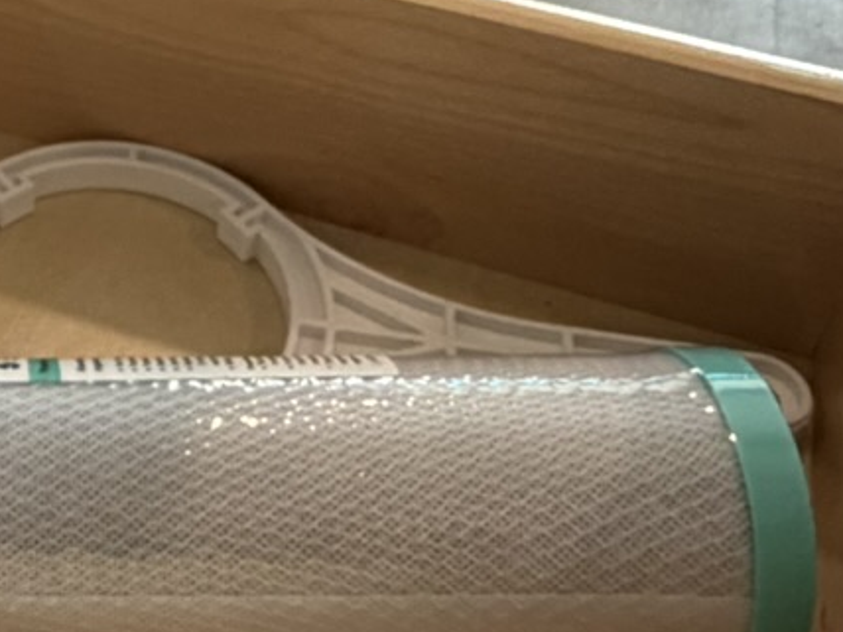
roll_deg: +0.6
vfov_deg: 20.7
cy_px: -93
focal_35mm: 67
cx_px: -12
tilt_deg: -39.7
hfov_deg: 27.2
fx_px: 1632
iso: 200
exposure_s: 1/121
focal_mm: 2.22
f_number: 2.2
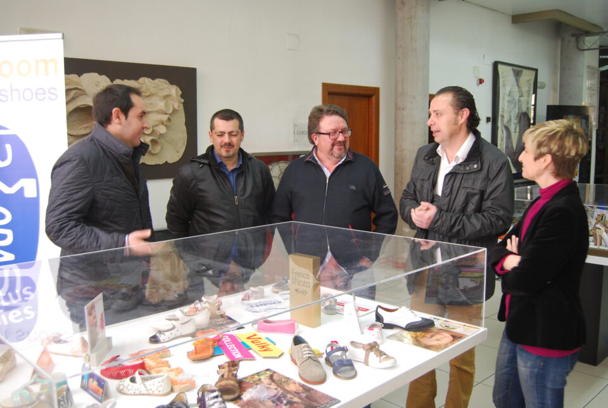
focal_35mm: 33
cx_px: 304
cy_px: 204
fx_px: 558
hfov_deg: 57.1
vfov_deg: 40.1
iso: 400
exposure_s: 1/25
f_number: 3.8
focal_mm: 22
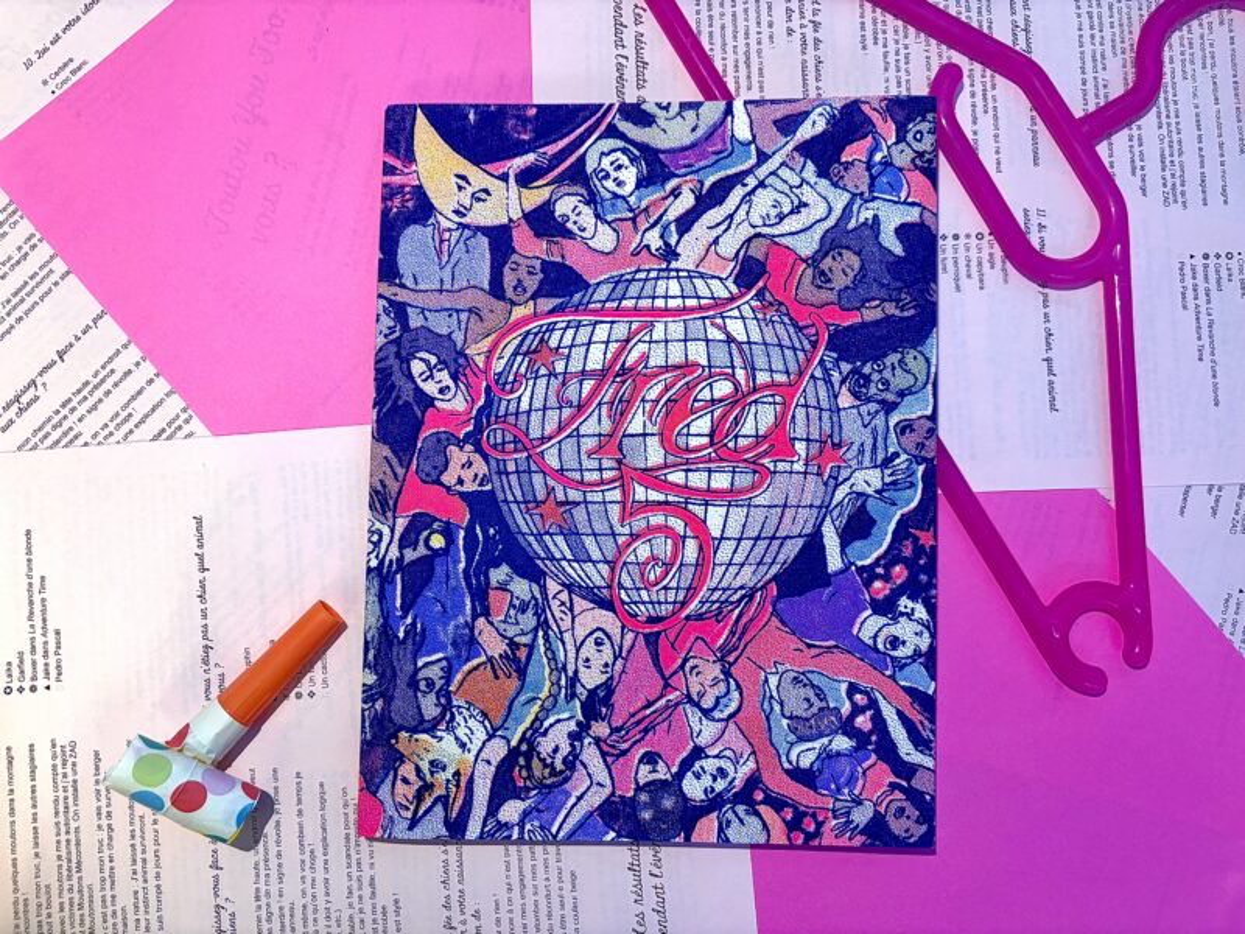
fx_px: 935
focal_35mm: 26
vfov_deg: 53.1
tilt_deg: -84.4
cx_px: 622
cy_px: 467
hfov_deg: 67.3
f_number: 1.6
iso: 125
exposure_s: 1/100
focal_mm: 5.96
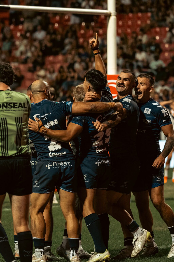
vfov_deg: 6.5
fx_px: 2284
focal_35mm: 315
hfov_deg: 4.4
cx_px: 87
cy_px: 131
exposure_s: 1/400
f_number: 5
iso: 2500
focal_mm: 210
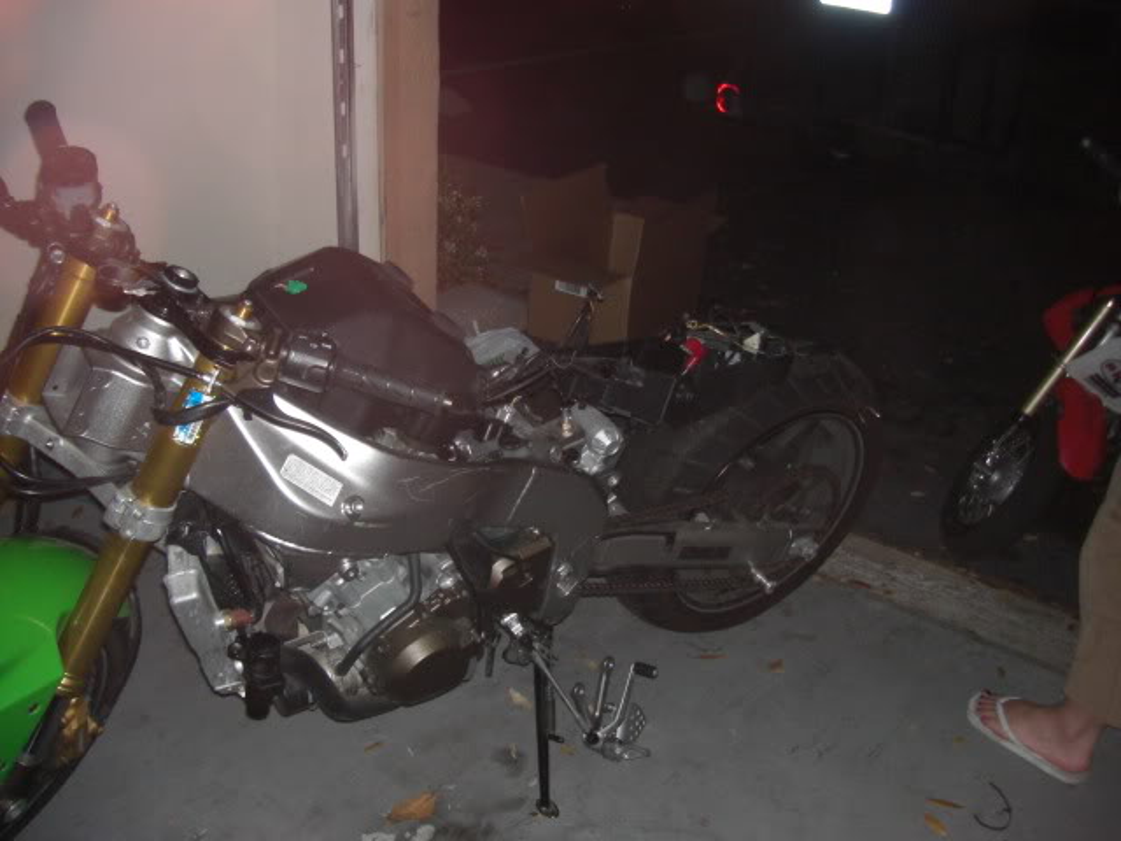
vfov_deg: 37.7
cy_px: 420
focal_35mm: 38
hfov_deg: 49.0
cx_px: 560
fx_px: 1231
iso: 200
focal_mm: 6.3
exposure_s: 1/60
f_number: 3.4
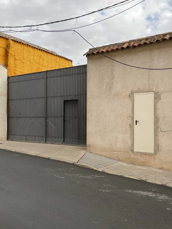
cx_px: 119
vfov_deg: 46.8
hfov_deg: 35.5
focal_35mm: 40
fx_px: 265
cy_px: 114
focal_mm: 3
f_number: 1.8
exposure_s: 1/1912
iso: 25
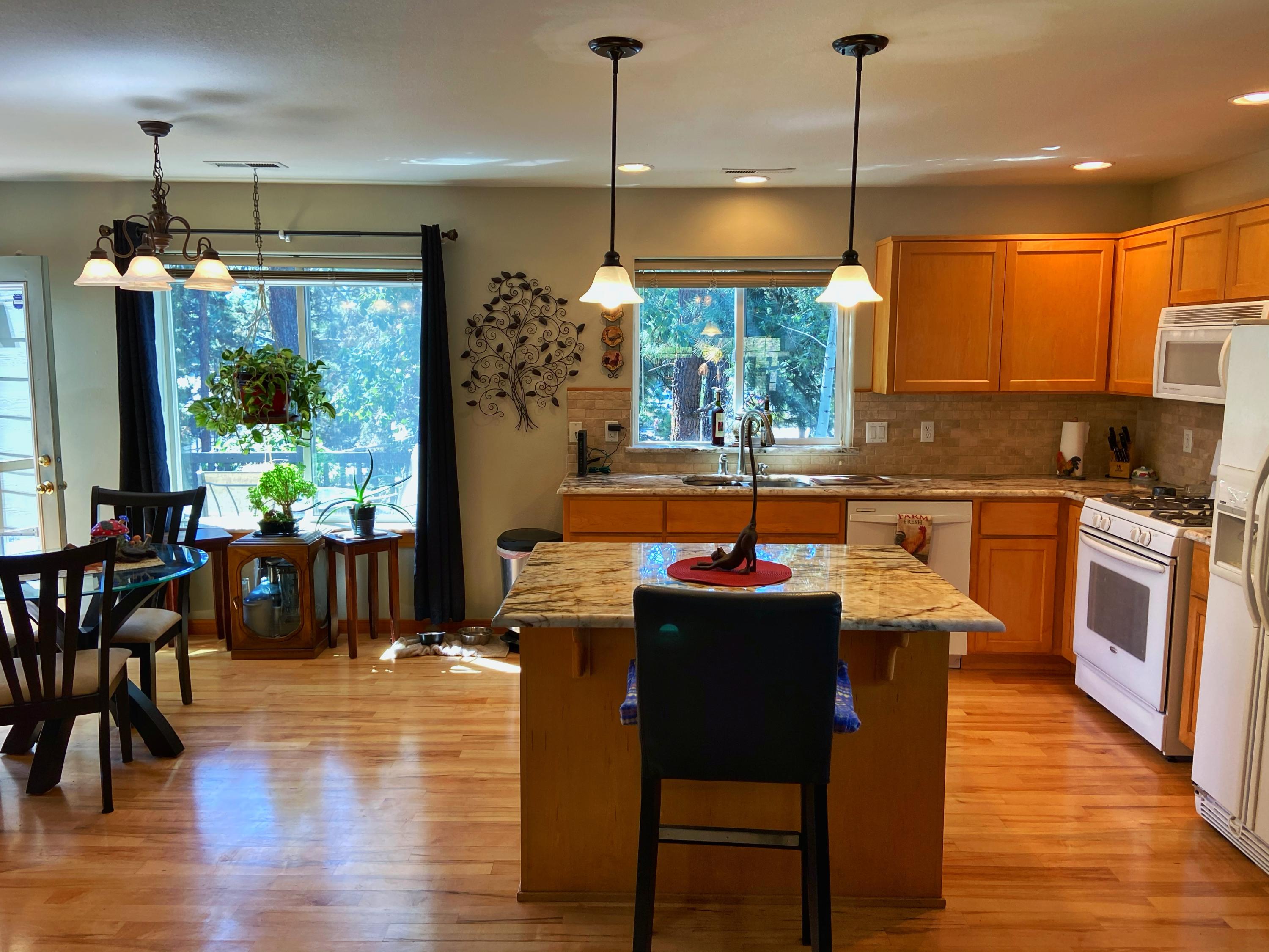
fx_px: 953
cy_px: 476
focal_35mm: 26
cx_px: 634
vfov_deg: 53.1
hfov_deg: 67.3
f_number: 1.8
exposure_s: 1/120
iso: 80
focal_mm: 4.25
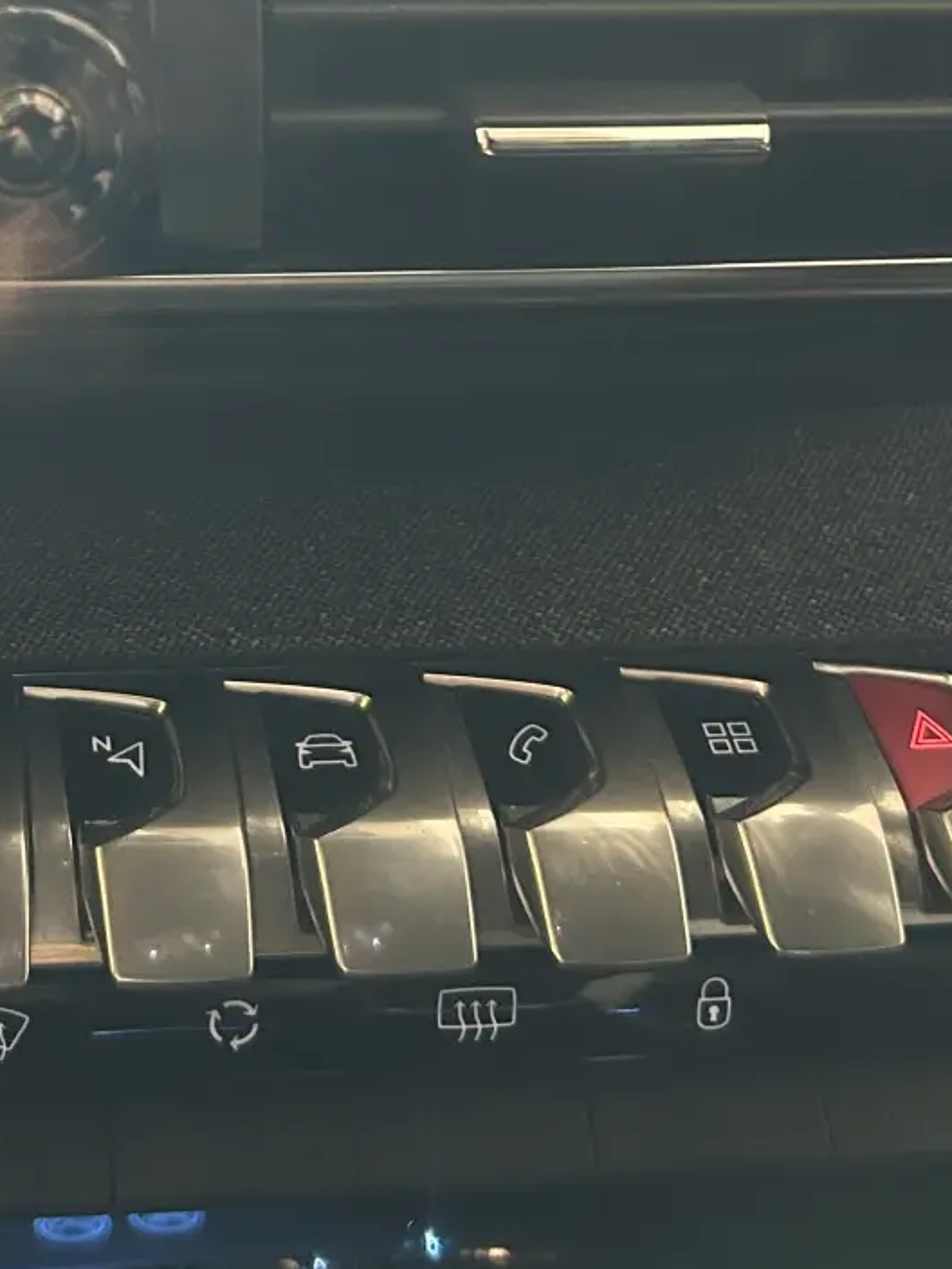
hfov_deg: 22.7
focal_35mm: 63
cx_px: 92
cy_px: 248
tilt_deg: -22.3
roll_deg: -1.1
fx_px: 2310
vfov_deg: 30.0
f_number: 1.5
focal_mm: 5.7
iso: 500
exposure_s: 1/48
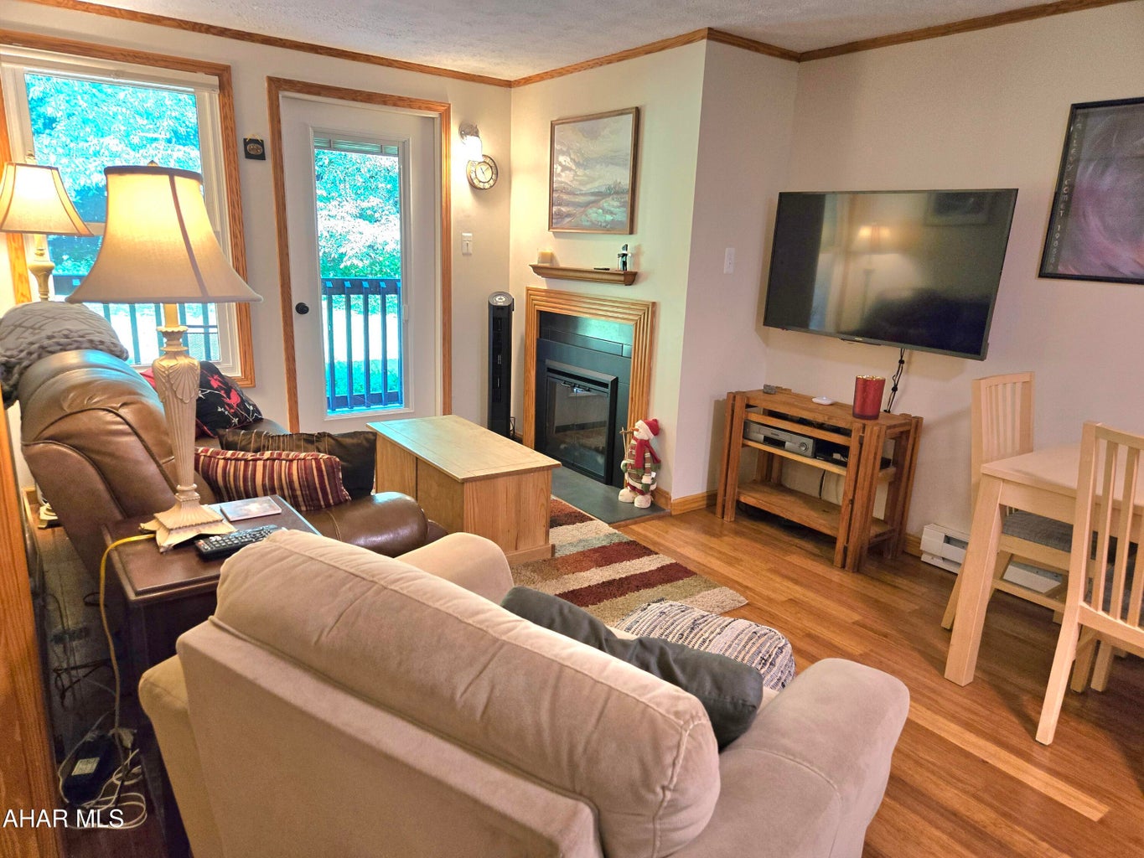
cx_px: 572
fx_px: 760
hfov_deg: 73.9
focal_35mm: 23
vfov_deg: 58.9
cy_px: 429
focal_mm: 5.4
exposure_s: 1/120
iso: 250
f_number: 1.8
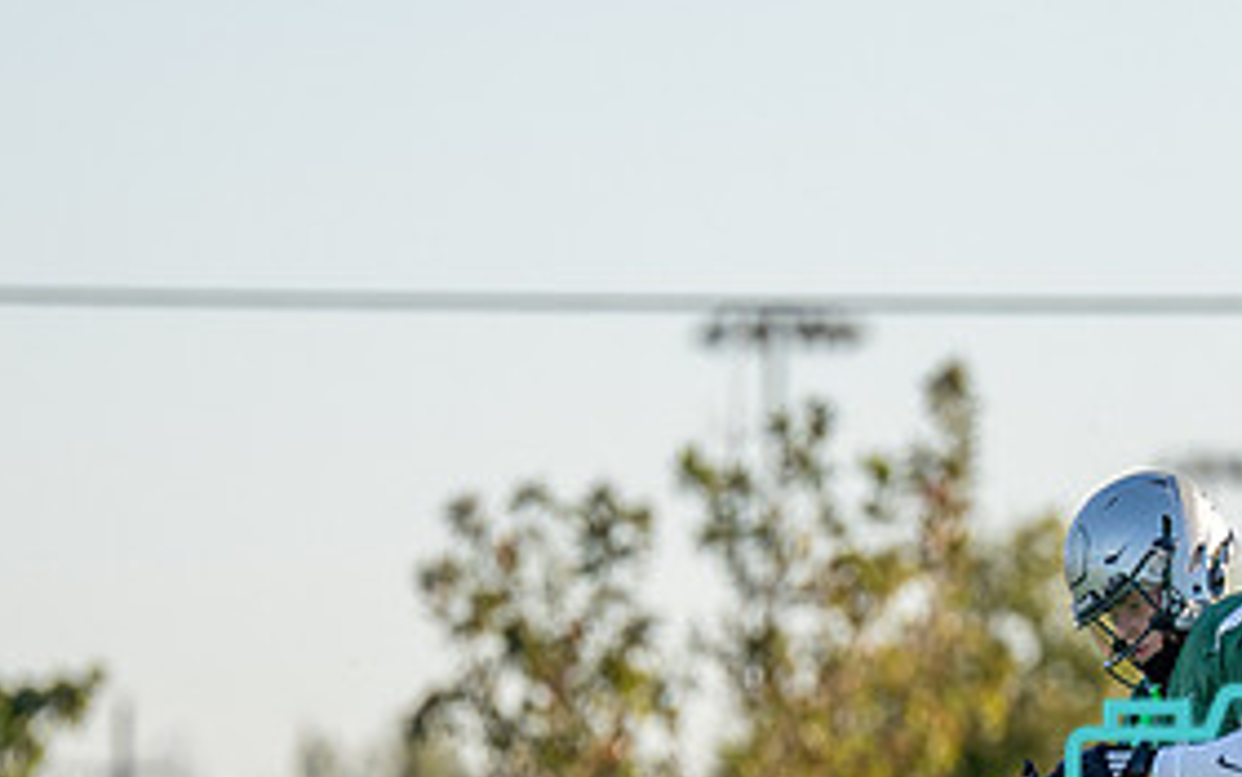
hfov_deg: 3.1
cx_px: 1144
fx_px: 23051
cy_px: 786
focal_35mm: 681
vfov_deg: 1.9
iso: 250
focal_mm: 200
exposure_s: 1/4000
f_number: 2.8
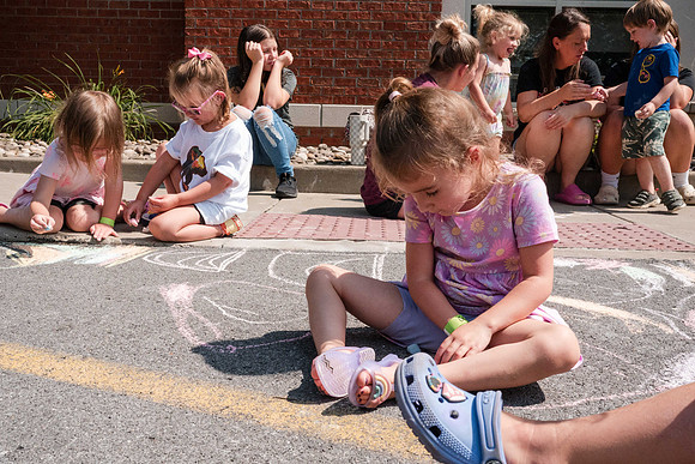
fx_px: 736
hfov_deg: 50.5
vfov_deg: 35.0
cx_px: 344
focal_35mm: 38
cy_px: 232
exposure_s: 1/5000
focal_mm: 35
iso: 6400
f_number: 16
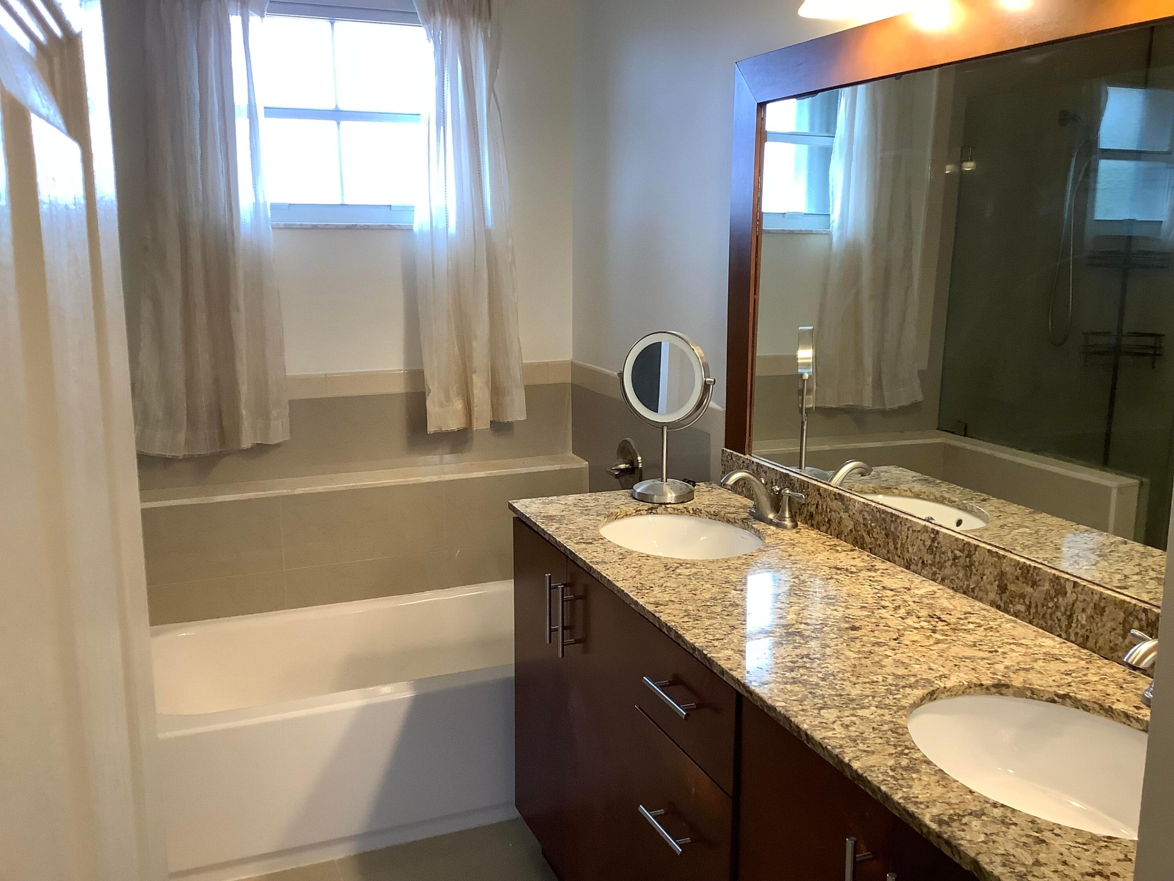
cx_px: 587
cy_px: 440
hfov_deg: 58.4
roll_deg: -1.0
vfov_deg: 45.4
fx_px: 1051
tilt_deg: -12.0
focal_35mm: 31
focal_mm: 3.3
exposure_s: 1/60
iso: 160
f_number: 2.4
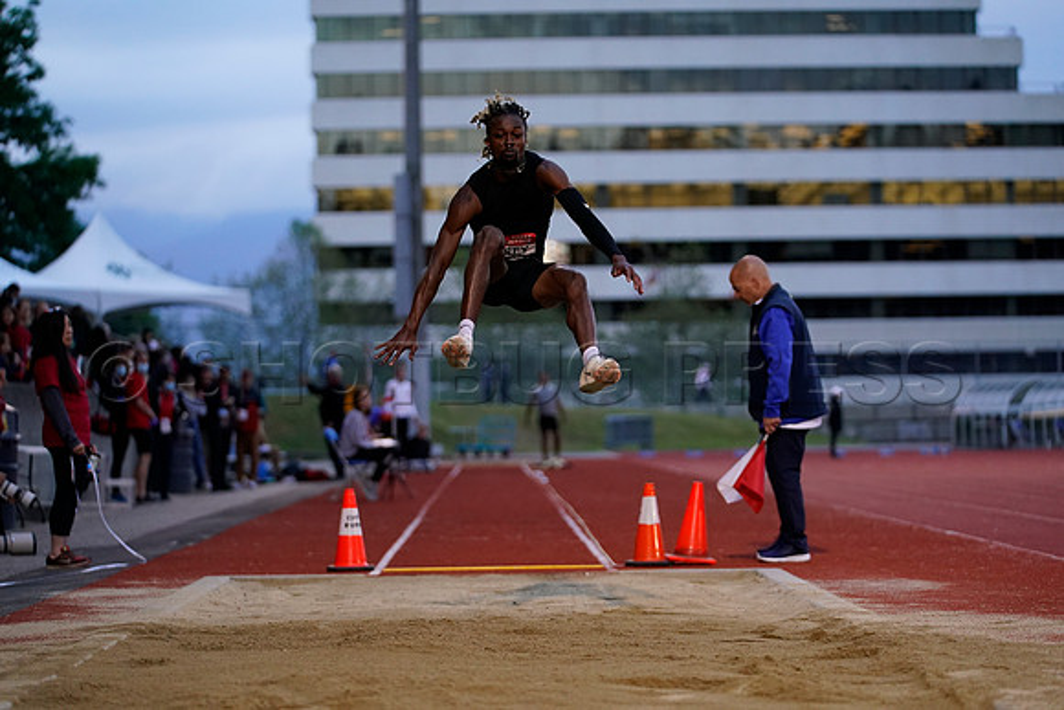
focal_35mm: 121
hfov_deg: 16.9
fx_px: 3577
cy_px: 355
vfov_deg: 11.3
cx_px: 532
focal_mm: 121
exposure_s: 1/1600
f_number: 2.8
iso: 3200
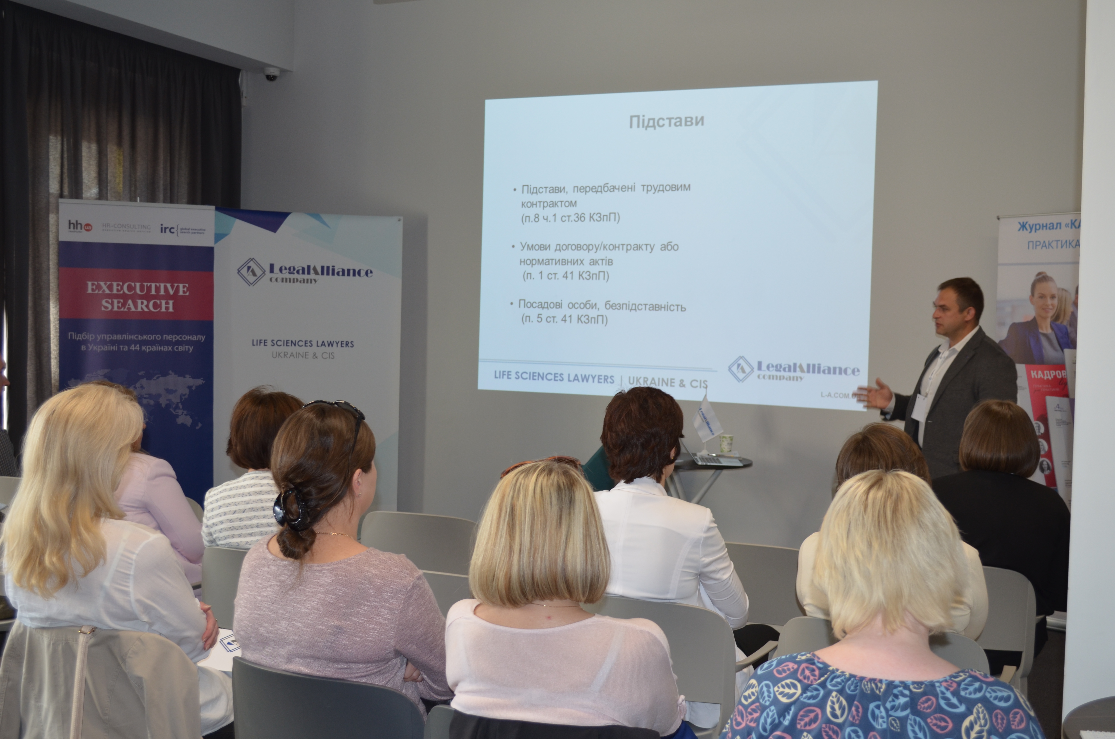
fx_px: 1205
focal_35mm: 39
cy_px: 370
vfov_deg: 34.1
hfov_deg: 49.6
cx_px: 558
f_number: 4.2
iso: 280
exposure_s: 1/30
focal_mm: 26
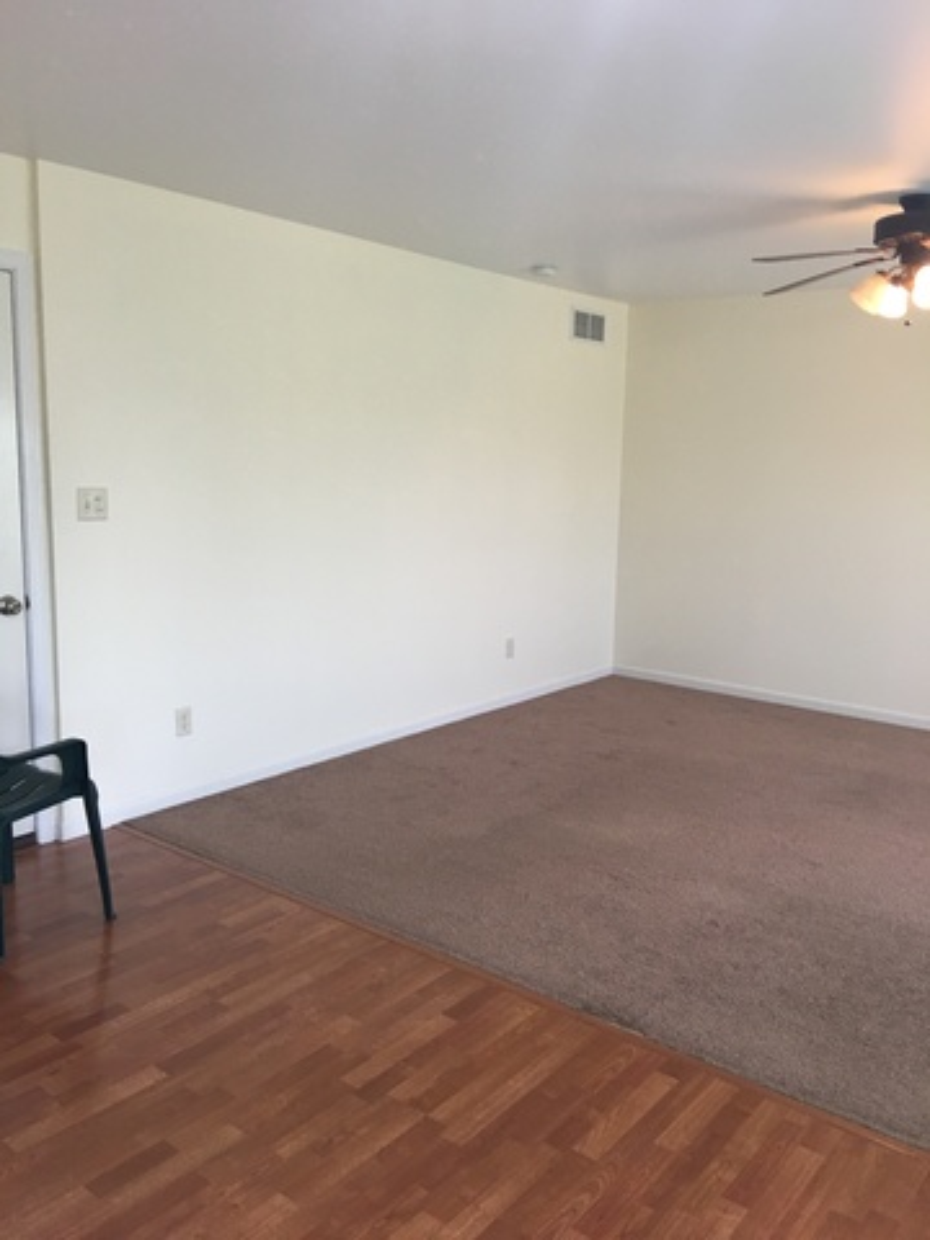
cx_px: 465
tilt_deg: -7.7
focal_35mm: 29
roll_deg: -2.3
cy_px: 620
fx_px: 1039
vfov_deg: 61.7
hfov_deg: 48.2
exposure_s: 1/30
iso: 40
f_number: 2.2
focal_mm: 4.15
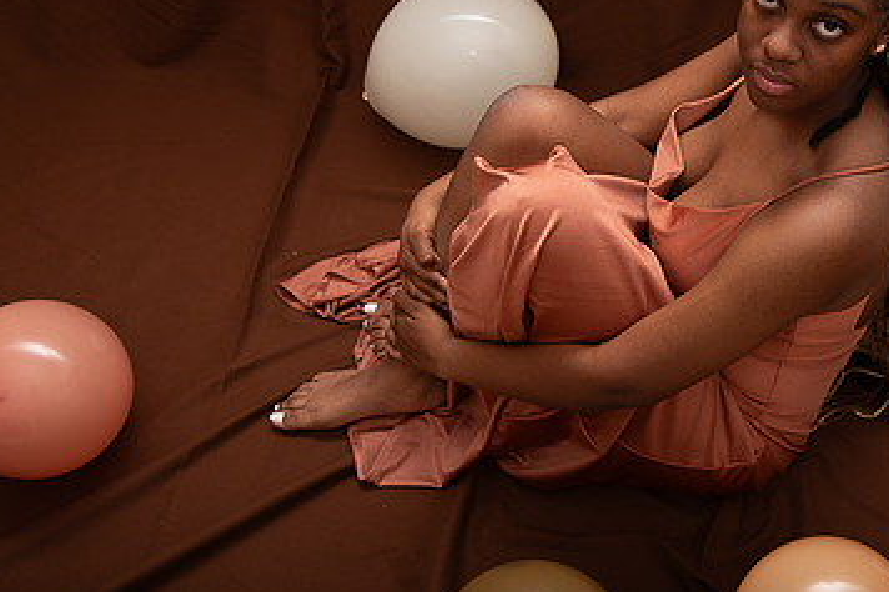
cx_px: 624
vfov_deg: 23.7
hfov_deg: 34.6
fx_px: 1407
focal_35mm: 57
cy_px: 250
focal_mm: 35
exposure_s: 1/250
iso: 800
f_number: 4
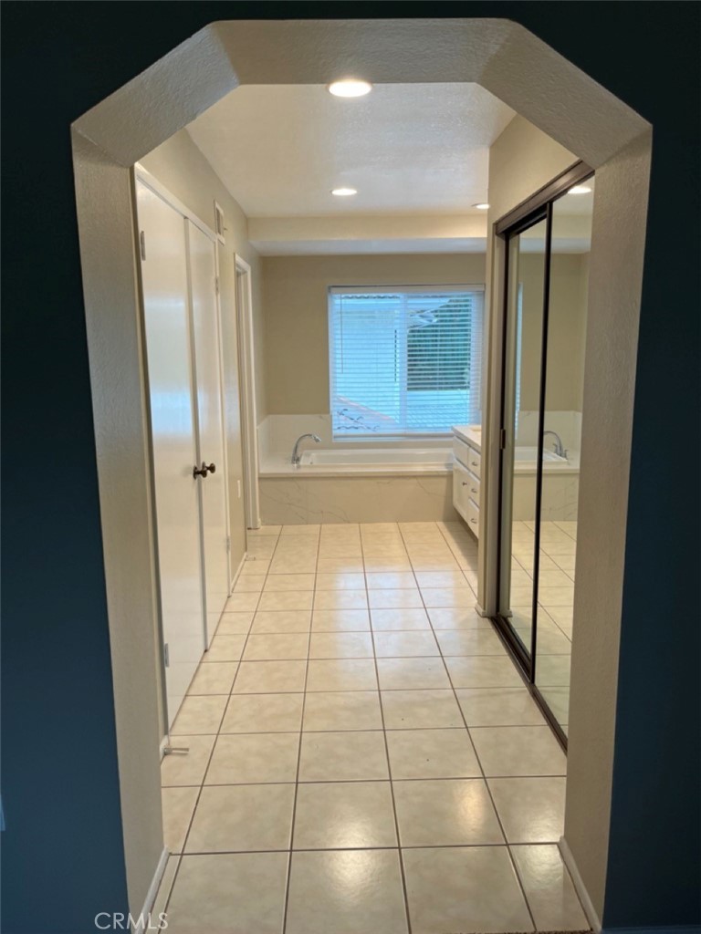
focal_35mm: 26
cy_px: 467
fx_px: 702
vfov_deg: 67.3
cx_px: 350
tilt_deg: -10.7
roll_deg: +0.0
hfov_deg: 53.1
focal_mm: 5.1
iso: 64
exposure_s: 1/120
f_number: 1.6
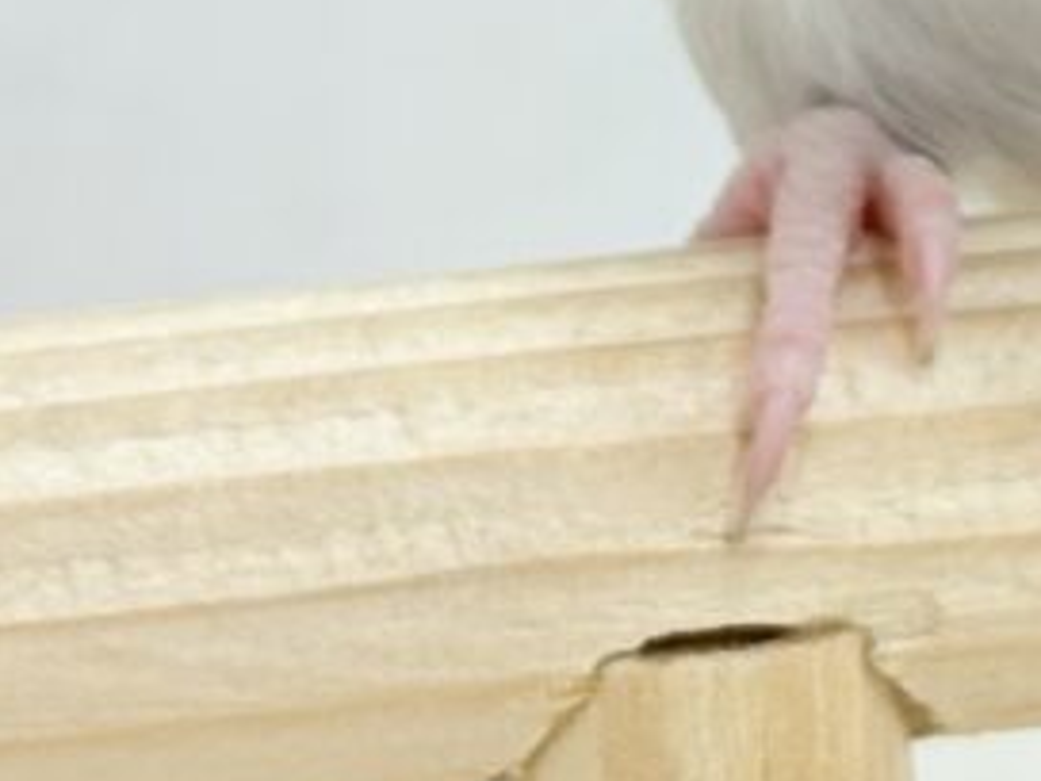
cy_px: -643
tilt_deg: -12.0
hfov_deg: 8.5
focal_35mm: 229
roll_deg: +1.7
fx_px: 6887
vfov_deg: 6.3
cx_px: 1454
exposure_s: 1/50
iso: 40
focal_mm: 5.96
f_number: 1.6
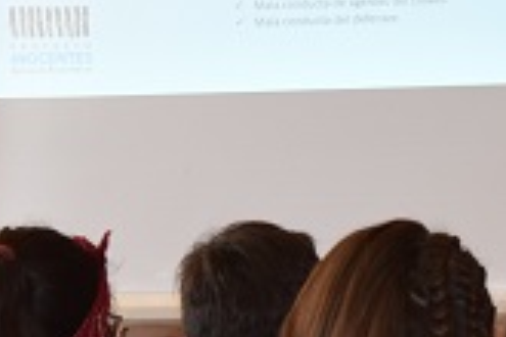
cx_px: 681
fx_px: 4228
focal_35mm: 301
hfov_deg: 6.8
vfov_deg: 4.6
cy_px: 119
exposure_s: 1/100
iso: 800
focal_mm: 55
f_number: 5.6
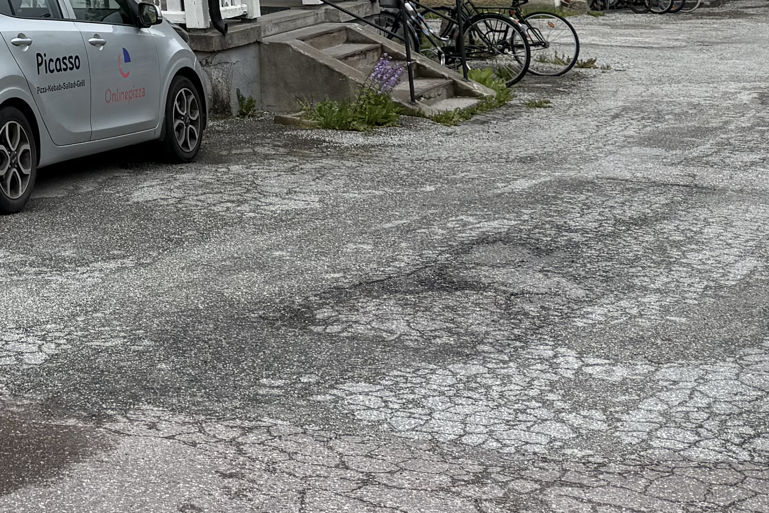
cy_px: -343
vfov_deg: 15.9
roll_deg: +2.3
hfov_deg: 24.2
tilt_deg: +8.7
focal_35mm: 76
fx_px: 1623
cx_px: -151
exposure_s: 1/4405
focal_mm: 6.76
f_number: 1.78
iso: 80
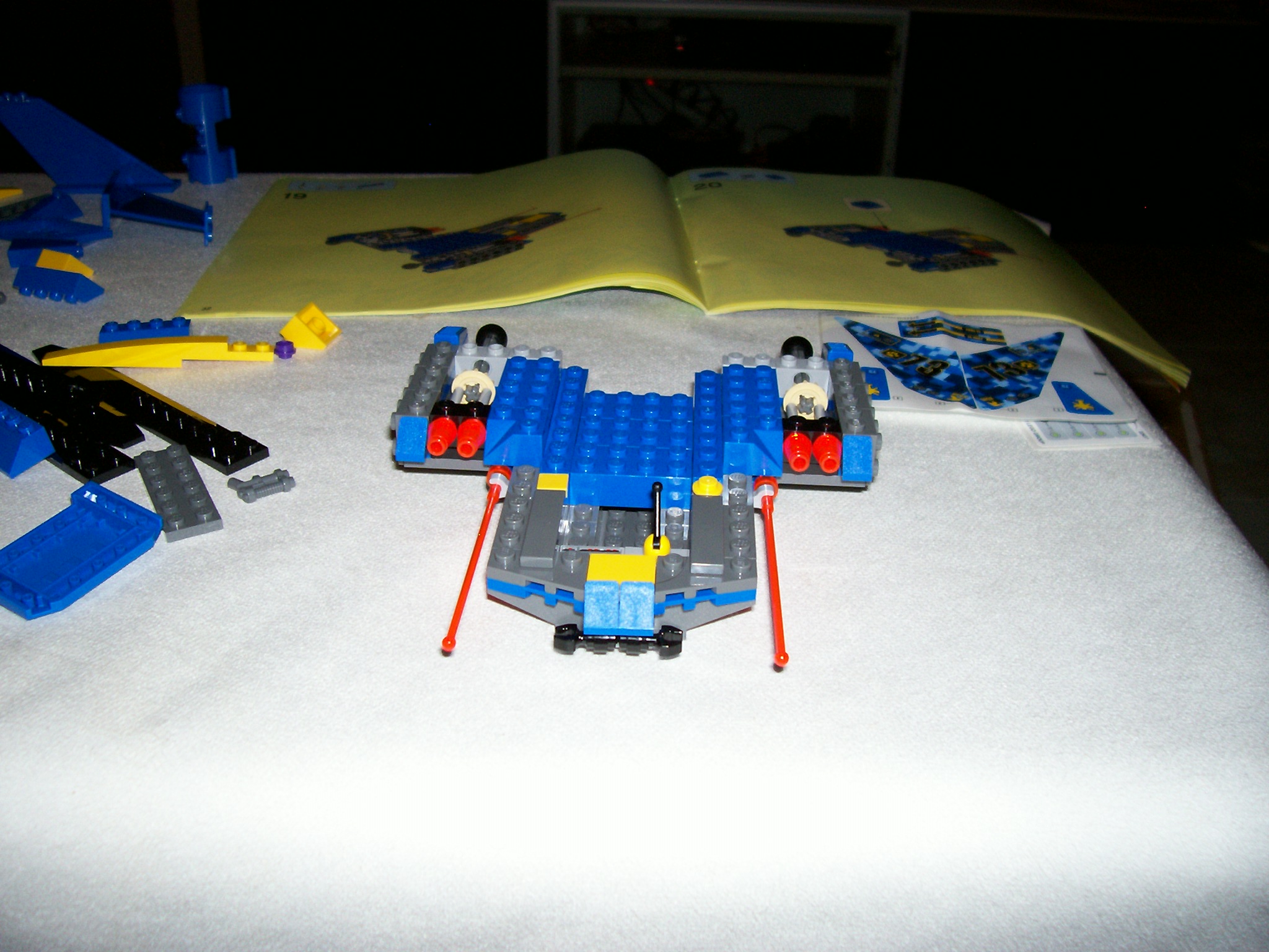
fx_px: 1246
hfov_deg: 54.0
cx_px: 634
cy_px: 476
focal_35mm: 34
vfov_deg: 41.8
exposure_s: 1/64
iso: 80
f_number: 2.7
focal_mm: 5.6
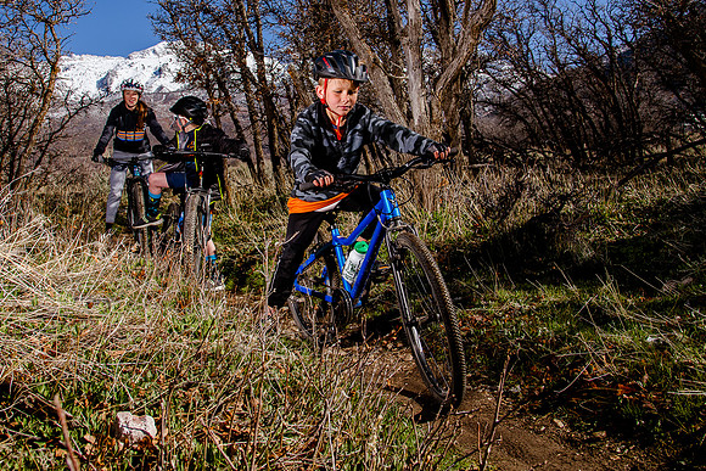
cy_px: 182
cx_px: 304
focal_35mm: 32
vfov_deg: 40.7
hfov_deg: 58.3
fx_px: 631
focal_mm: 24
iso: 200
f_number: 9
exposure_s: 1/400
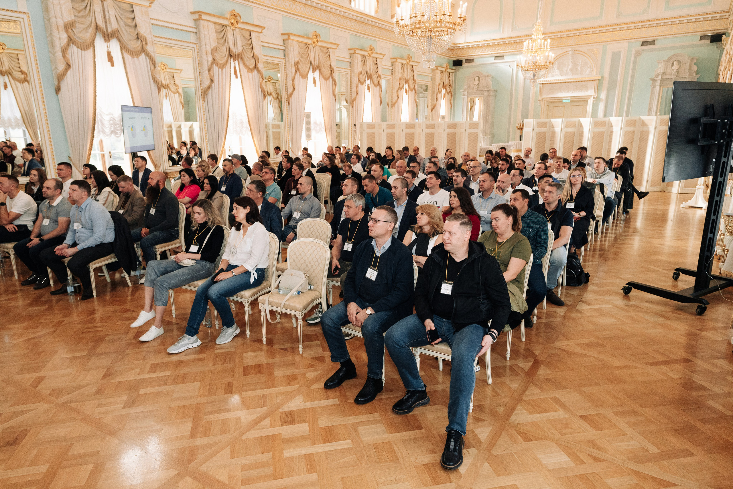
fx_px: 489
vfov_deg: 53.1
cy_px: 244
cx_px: 366
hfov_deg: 73.7
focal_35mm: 24
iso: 3200
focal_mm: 24
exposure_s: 1/160
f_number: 7.1
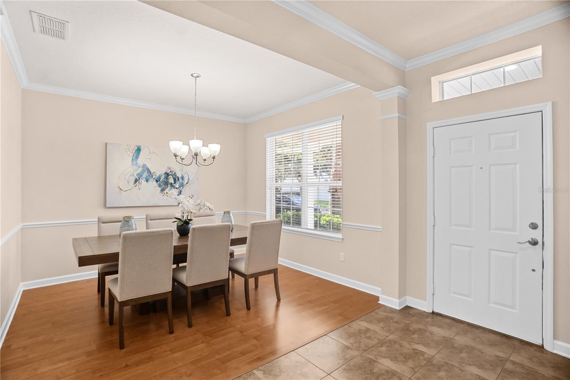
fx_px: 261
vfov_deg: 72.0
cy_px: 190
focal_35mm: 16
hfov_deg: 95.0
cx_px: 285
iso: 1000
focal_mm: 11
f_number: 6.3
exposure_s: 1/13
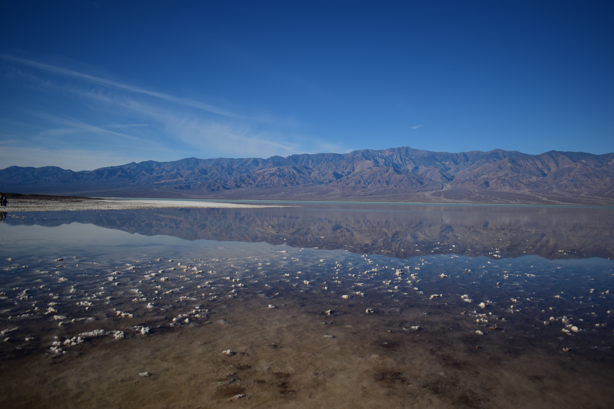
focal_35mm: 27
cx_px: 307
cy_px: 204
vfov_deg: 47.9
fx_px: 460
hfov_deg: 67.4
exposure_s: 1/2500
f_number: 3.5
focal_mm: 18
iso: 100
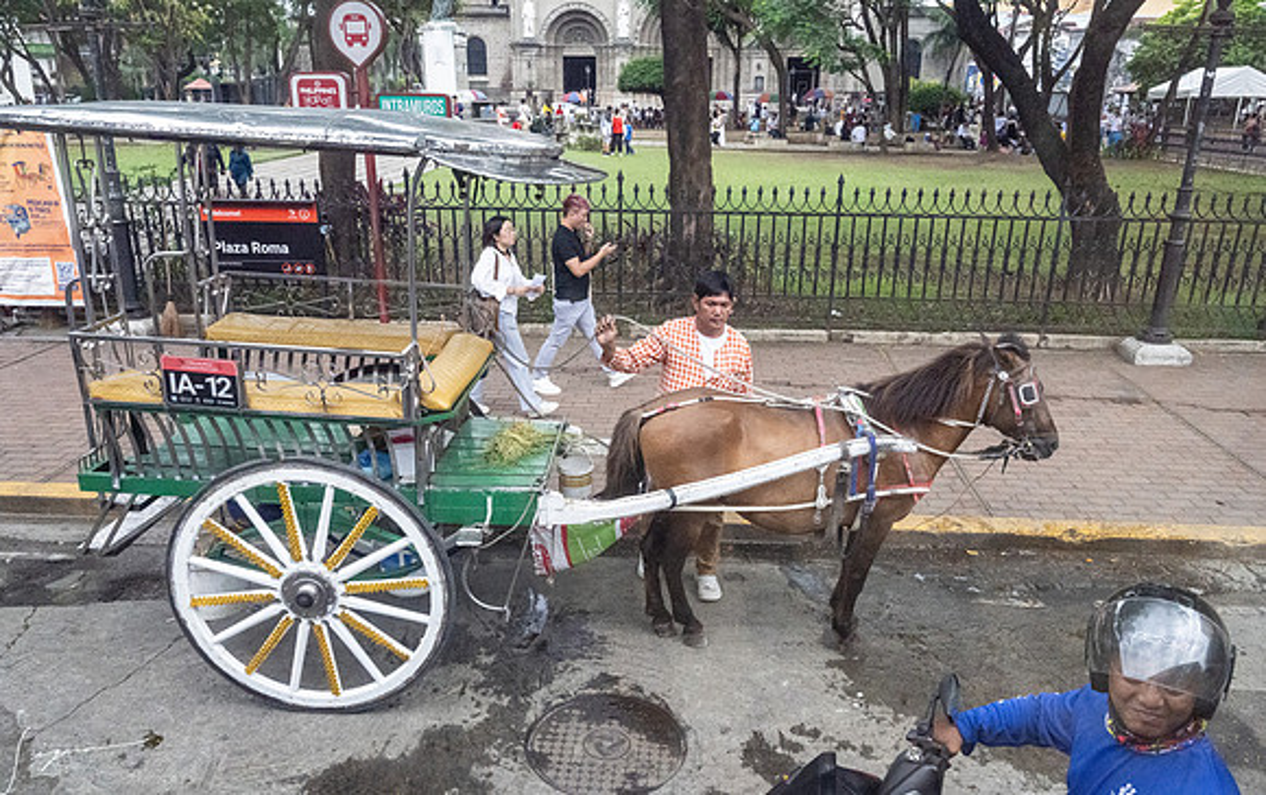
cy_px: 422
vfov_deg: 47.1
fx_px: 911
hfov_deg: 69.6
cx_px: 633
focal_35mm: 26
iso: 12800
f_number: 8
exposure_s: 1/500
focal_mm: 24
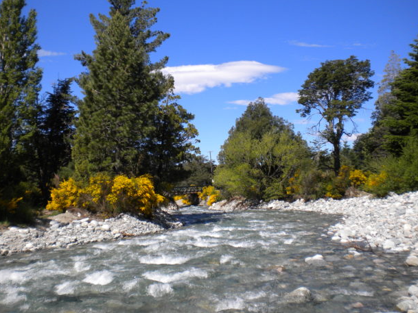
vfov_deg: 35.9
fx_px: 483
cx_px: 198
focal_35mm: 40
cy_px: 141
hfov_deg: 46.8
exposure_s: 1/722
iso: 80
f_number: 4.6
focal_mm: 6.3
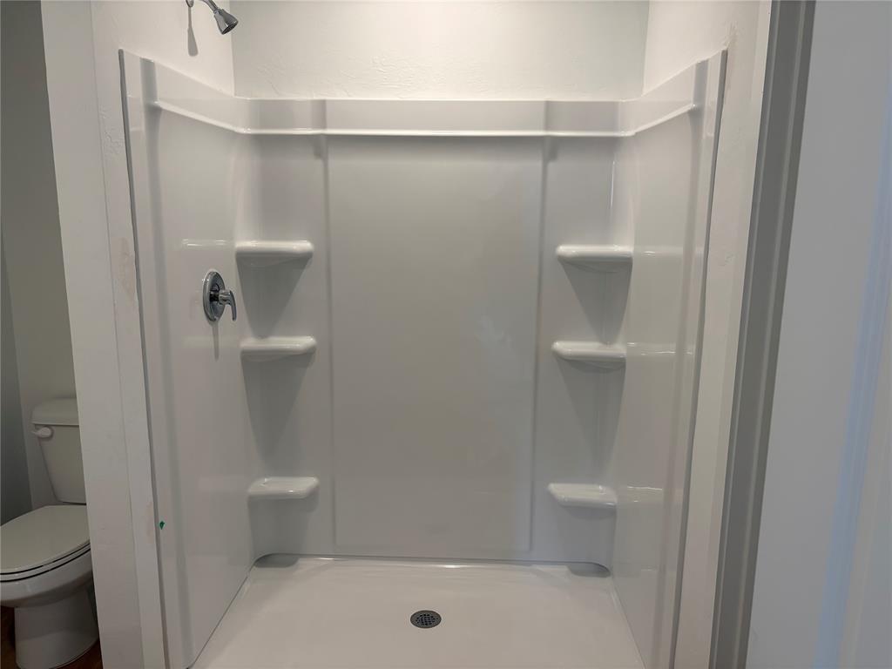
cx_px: 446
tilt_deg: -10.6
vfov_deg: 53.1
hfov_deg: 67.3
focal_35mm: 26
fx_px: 670
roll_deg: -0.4
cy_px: 334
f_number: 1.6
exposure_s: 1/120
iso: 80
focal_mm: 5.96
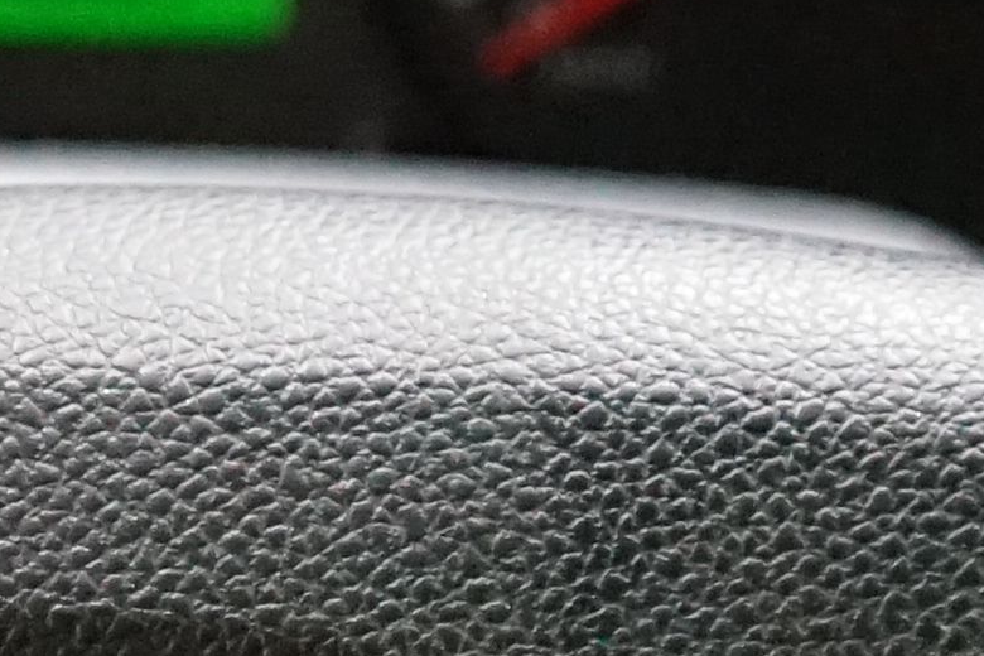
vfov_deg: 6.1
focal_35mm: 223
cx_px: 97
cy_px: 912
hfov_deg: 9.2
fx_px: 6095
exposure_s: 1/100
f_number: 3.5
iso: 6400
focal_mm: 29
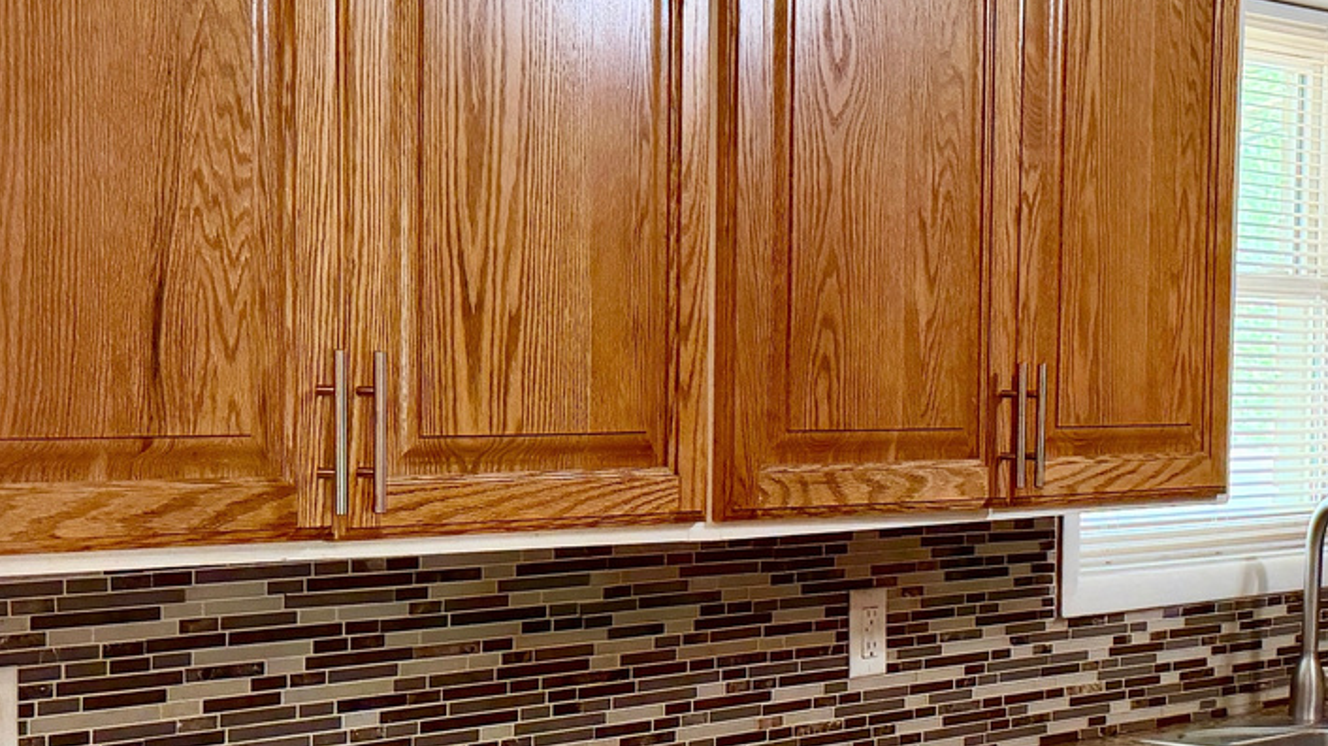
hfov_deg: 27.7
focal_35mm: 76
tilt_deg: -3.6
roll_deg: -0.9
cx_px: 917
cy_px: 501
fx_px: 2675
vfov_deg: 15.8
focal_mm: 6.76
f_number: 1.78
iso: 250
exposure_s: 1/60
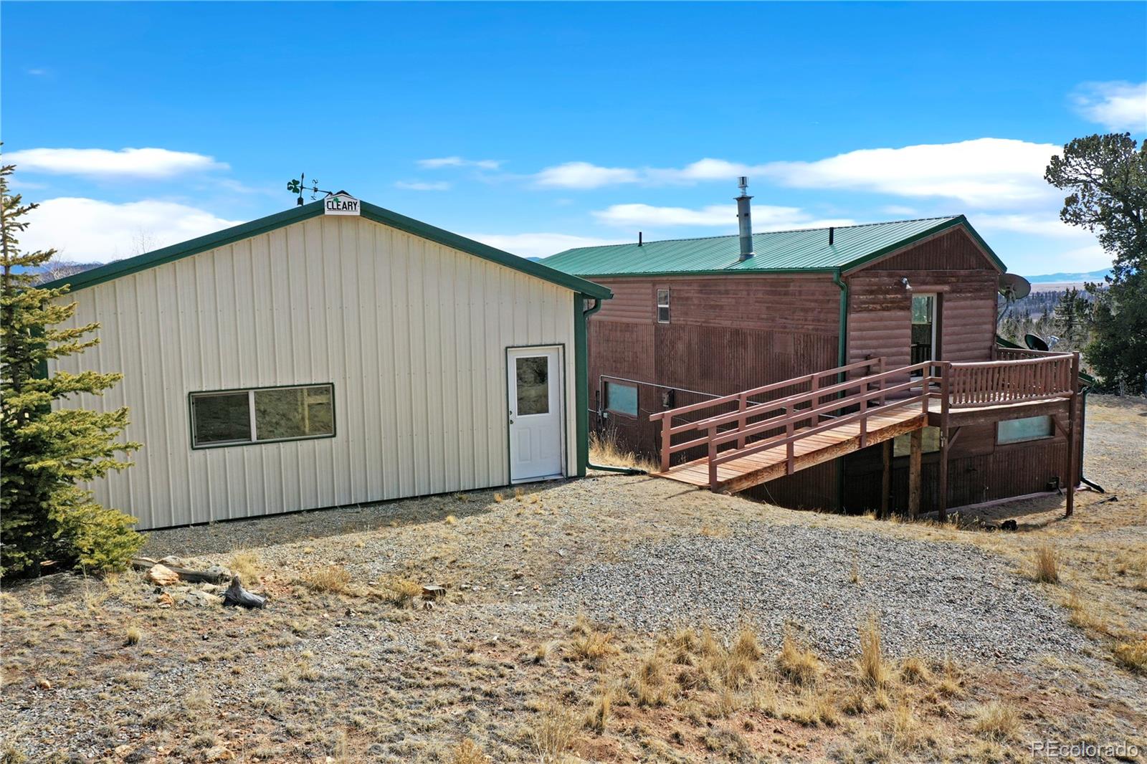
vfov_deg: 46.4
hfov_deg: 65.5
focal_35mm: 28
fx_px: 892
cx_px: 574
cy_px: 382
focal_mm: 10.26
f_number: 6.3
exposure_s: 1/500
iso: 100
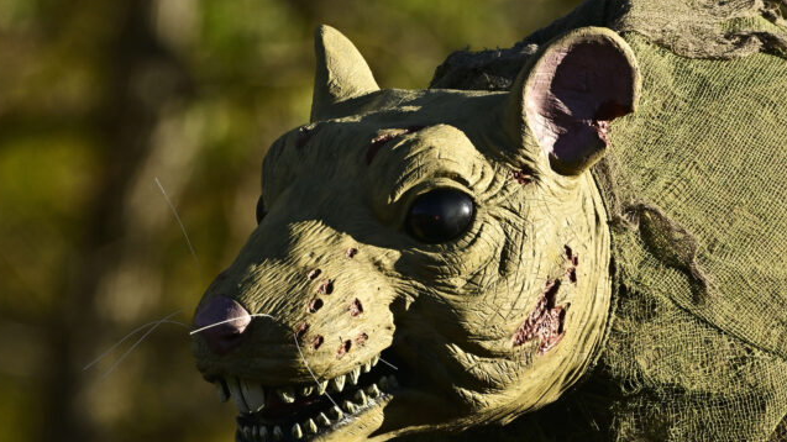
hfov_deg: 1.6
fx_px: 28103
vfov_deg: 0.9
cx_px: 437
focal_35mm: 1347
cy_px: 370
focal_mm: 800
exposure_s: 1/400
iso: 200
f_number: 11
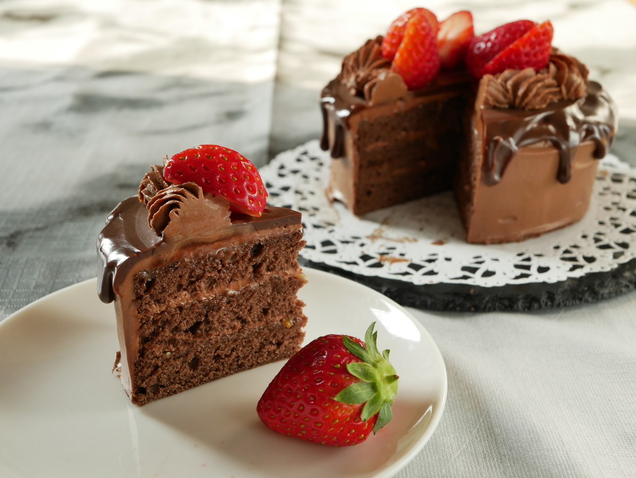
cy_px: 239
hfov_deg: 38.2
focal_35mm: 50
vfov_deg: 29.1
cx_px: 318
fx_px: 919
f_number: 6.3
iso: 200
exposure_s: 1/40
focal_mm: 25
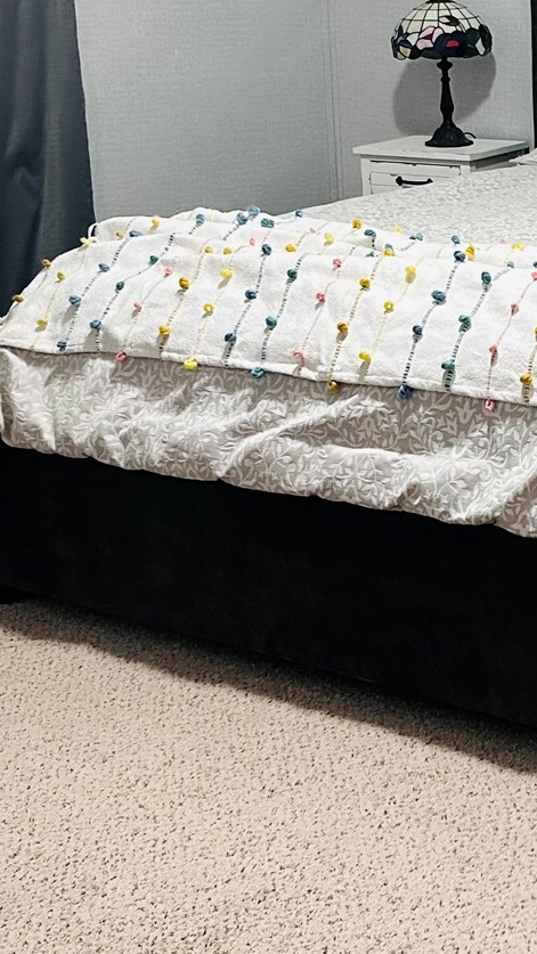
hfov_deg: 17.8
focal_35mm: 65
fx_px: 1645
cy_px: 252
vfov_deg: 31.8
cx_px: 611
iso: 500
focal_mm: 5.7
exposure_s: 1/60
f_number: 1.5
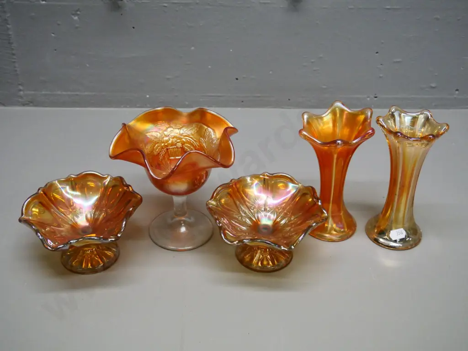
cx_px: 234
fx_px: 622
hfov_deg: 41.2
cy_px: 176
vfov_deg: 31.5
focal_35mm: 46
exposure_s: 1/400
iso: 3200
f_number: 4.3
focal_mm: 23
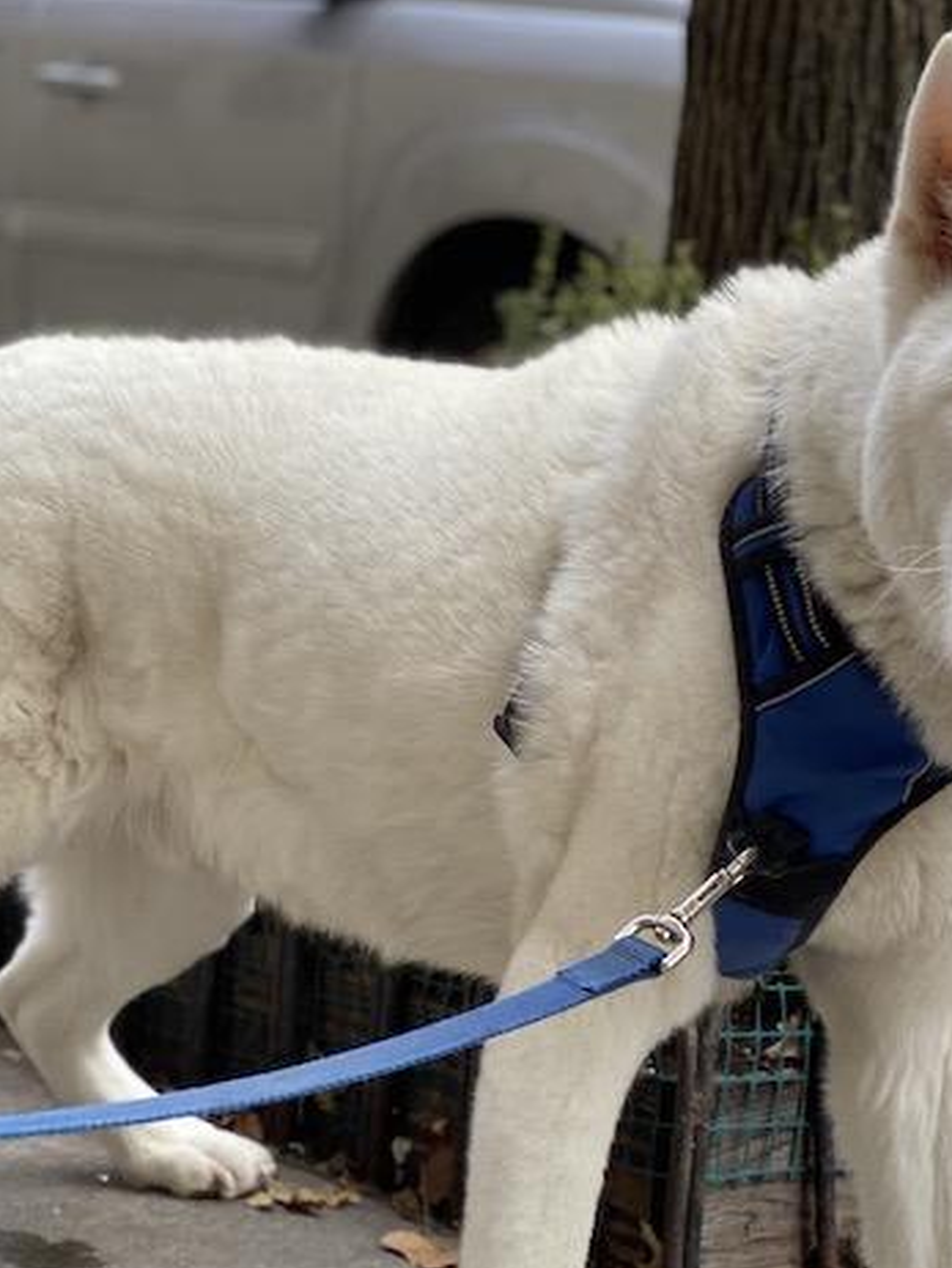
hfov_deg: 16.4
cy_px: 653
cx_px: 535
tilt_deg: -7.3
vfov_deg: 21.8
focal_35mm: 90
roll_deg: -3.6
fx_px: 3297
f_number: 2
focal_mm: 6
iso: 25
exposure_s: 1/122
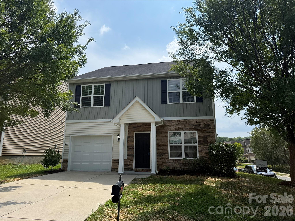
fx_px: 205
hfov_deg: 71.6
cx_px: 148
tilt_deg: +13.1
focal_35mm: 24
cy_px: 110
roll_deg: -0.3
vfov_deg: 56.8
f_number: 1.78
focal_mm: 6.76
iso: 100
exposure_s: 1/6711
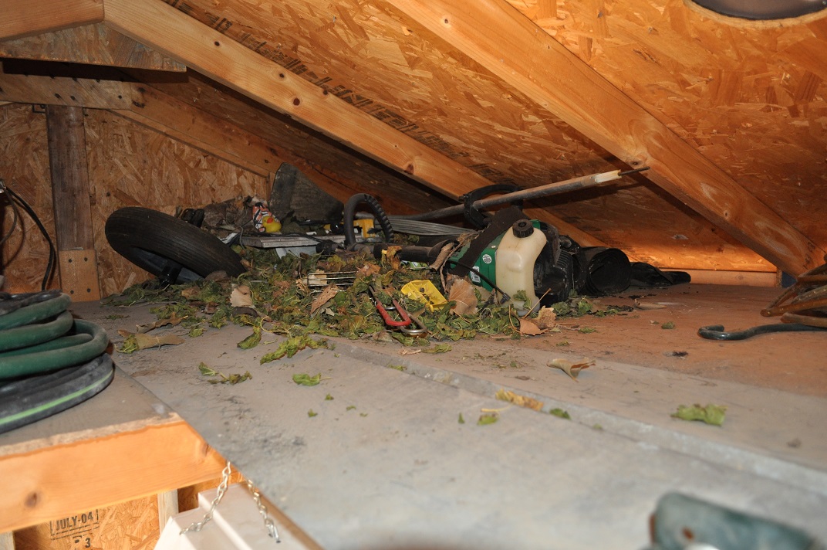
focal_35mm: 27
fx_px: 619
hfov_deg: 67.4
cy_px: 275
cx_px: 414
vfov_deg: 47.8
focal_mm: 18
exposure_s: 1/30
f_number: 3.5
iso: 800
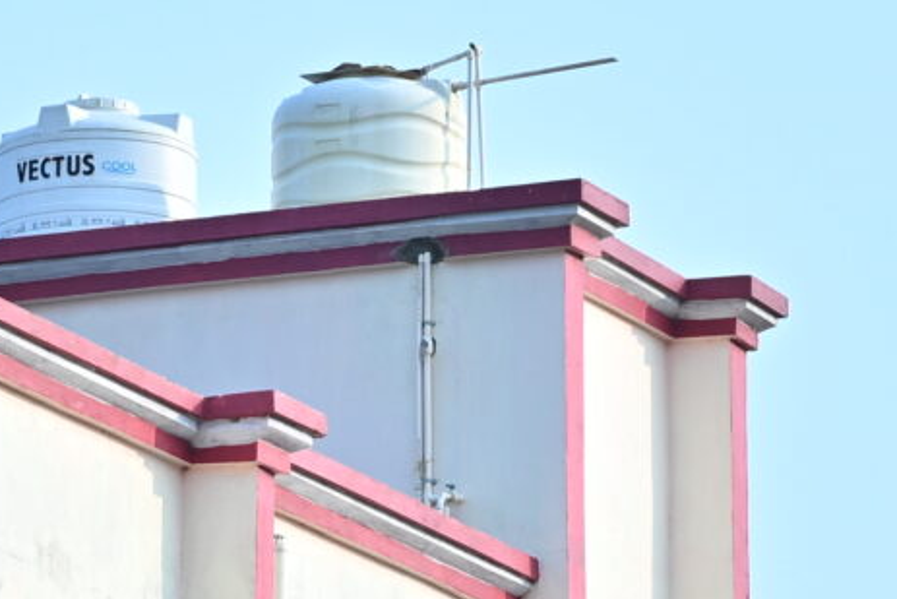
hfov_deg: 5.2
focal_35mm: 387
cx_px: -1114
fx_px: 9645
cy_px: 520
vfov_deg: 3.6
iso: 100
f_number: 7.1
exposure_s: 1/200
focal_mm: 70
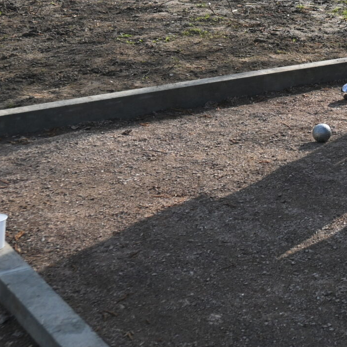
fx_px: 1043
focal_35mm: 92
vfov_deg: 18.3
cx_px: 573
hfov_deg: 16.6
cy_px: -24
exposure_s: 1/250
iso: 100
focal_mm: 20
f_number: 5.6
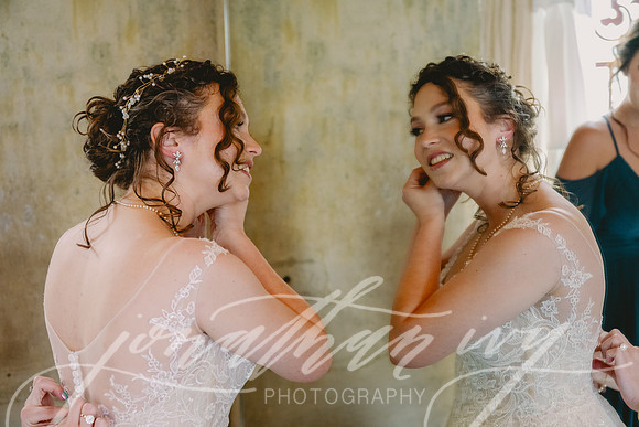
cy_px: 214
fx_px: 834
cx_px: 320
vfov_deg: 28.7
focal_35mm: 47
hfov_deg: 41.9
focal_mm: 47
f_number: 3.5
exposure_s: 1/250
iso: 3200
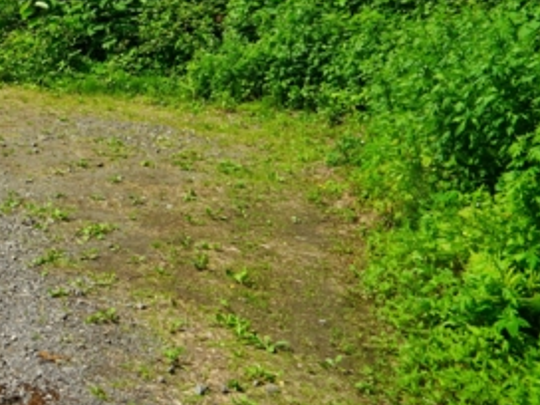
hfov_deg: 24.7
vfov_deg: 20.5
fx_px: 1061
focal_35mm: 68
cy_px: -56
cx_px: -167
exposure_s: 1/125
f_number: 9.5
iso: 100
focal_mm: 24
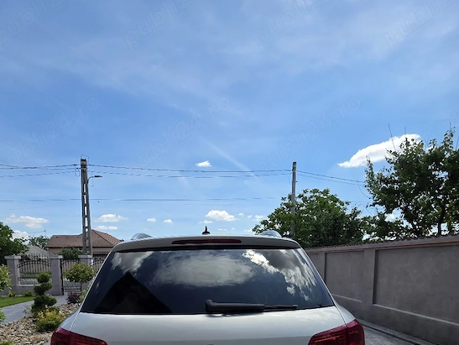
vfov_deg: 61.6
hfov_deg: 84.4
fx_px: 252
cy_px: 287
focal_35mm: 19
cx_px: 210
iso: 40
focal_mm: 2.2
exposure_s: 1/1667
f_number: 1.9
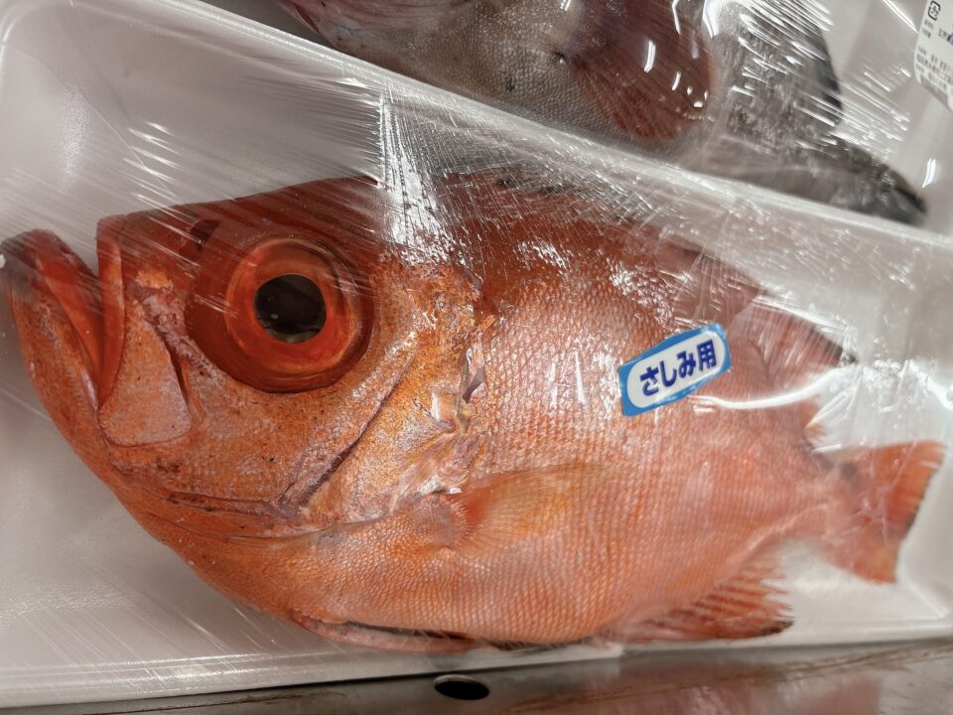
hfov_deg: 67.3
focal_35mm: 26
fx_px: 716
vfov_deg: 53.1
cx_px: 476
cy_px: 358
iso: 80
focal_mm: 5.96
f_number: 1.6
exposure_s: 1/60
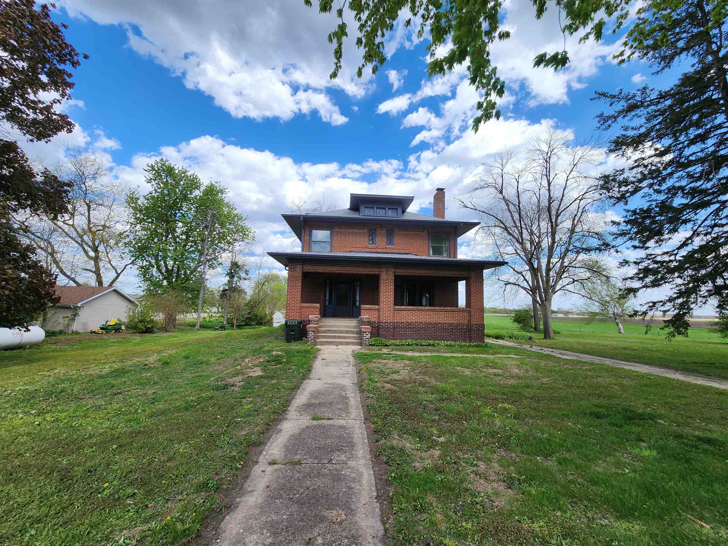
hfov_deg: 106.2
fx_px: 273
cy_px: 273
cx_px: 364
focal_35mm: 13
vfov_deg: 89.9
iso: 50
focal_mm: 2.2
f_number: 2.2
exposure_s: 1/1255
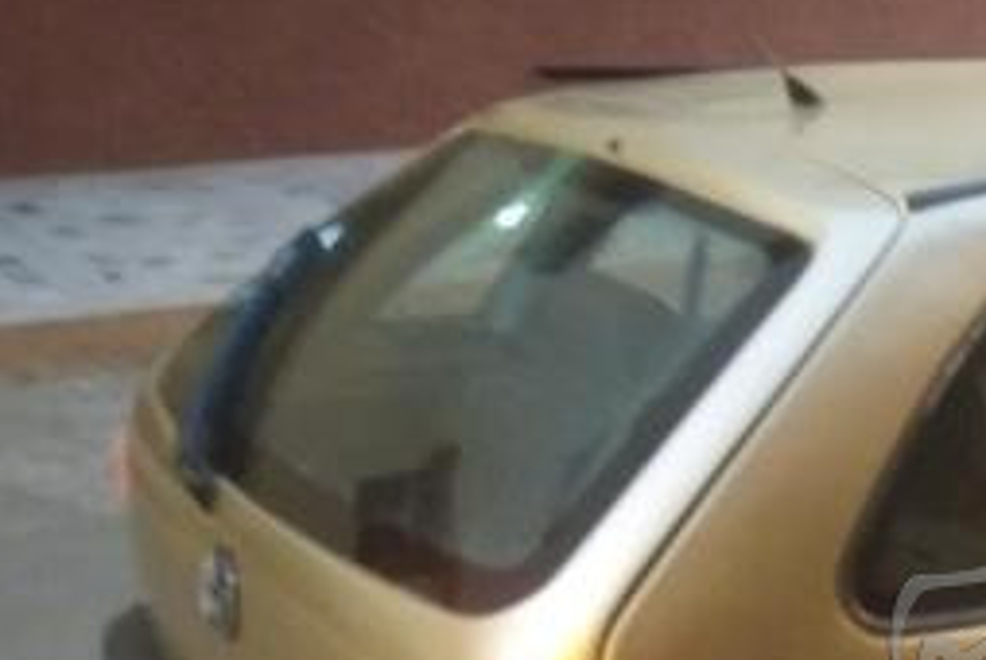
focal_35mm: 80
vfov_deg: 16.8
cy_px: 611
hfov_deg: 22.9
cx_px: 1231
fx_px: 2194
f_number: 2.2
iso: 1720
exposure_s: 1/14
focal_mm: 3.65
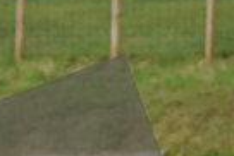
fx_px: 11101
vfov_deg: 0.8
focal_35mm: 1706
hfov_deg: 1.2
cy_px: 258
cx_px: -162
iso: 1600
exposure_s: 1/1000
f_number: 6.3
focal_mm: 400
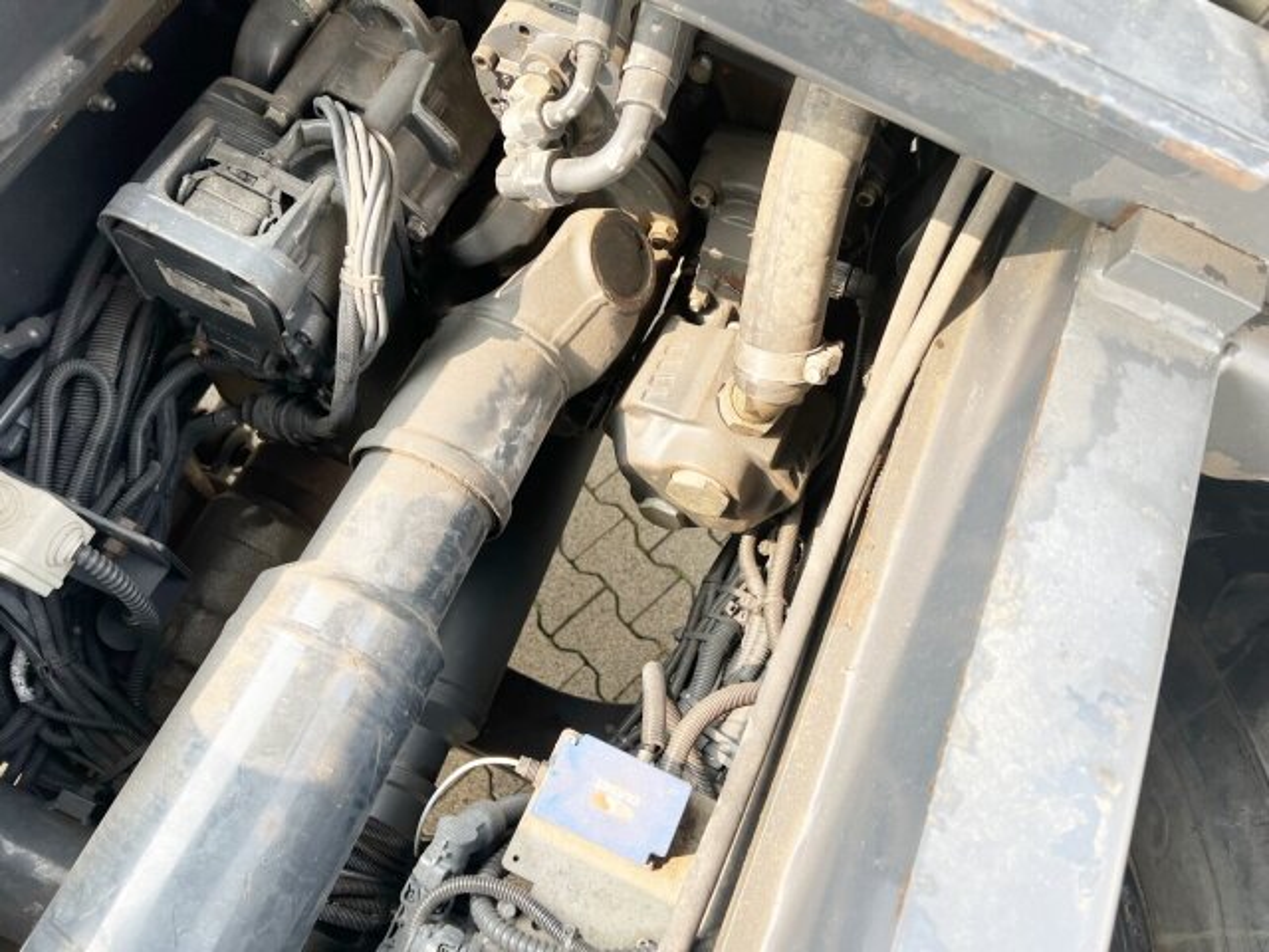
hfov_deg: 67.3
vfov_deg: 53.1
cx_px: 634
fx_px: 953
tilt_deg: -71.0
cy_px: 476
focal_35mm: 26
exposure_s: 1/135
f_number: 1.5
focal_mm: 5.7
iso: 32
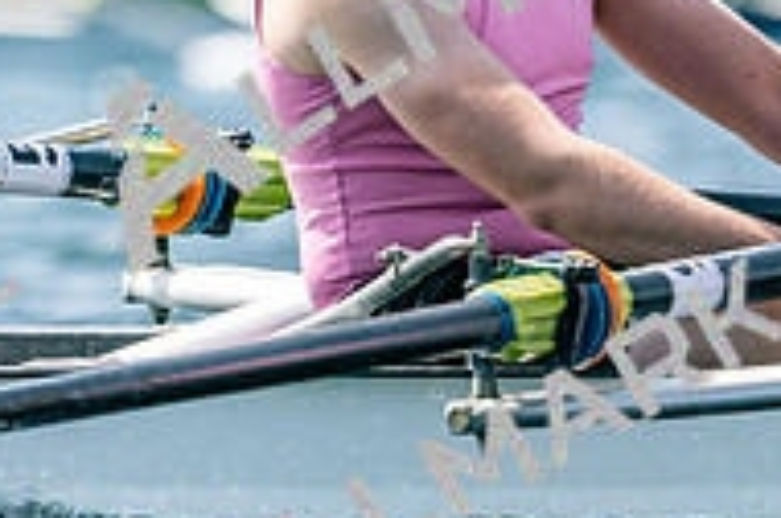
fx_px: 39699
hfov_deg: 1.1
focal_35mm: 1833
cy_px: -115
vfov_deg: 0.7
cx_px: -247
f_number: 4.5
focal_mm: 400
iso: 320
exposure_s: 1/2500
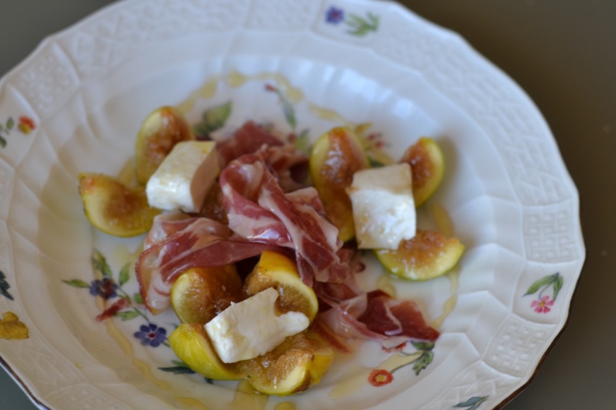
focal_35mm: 75
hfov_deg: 27.0
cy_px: 205
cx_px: 308
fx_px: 1283
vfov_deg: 18.2
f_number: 3.5
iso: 100
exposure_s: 1/50
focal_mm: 50
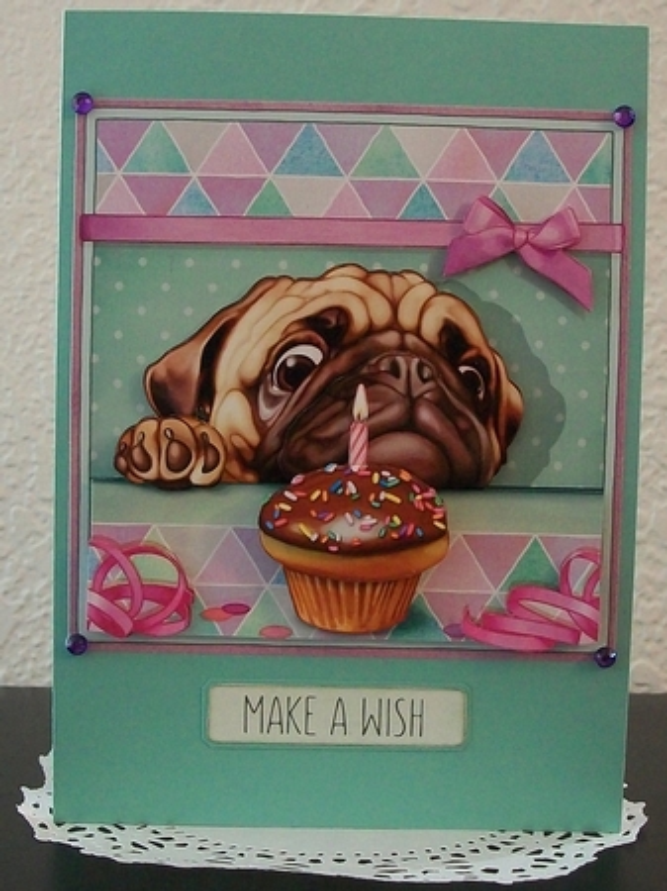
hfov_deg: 44.1
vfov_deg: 56.8
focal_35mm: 32
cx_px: 334
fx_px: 823
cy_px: 446
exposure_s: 1/8
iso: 220
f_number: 2.9
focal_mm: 5.7
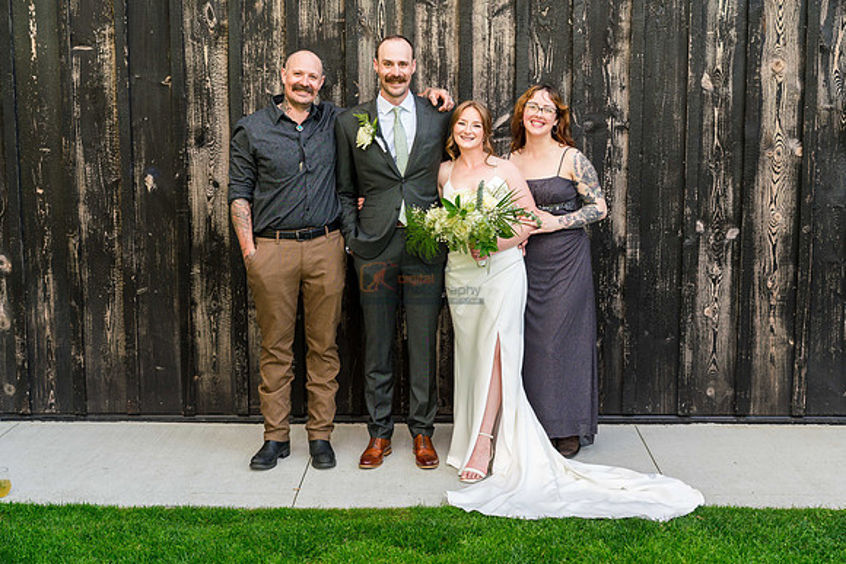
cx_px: 423
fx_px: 1105
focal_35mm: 47
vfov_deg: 28.7
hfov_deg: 41.9
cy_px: 282
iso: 400
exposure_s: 1/200
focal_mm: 47
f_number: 5
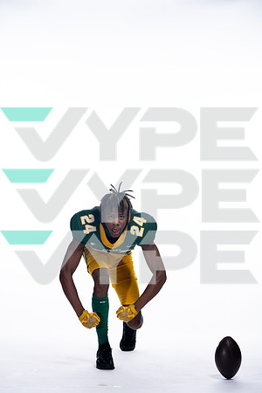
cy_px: 196
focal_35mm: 108
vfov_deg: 18.9
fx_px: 1179
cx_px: 131
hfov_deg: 12.7
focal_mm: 108
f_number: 6.3
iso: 400
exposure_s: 1/250
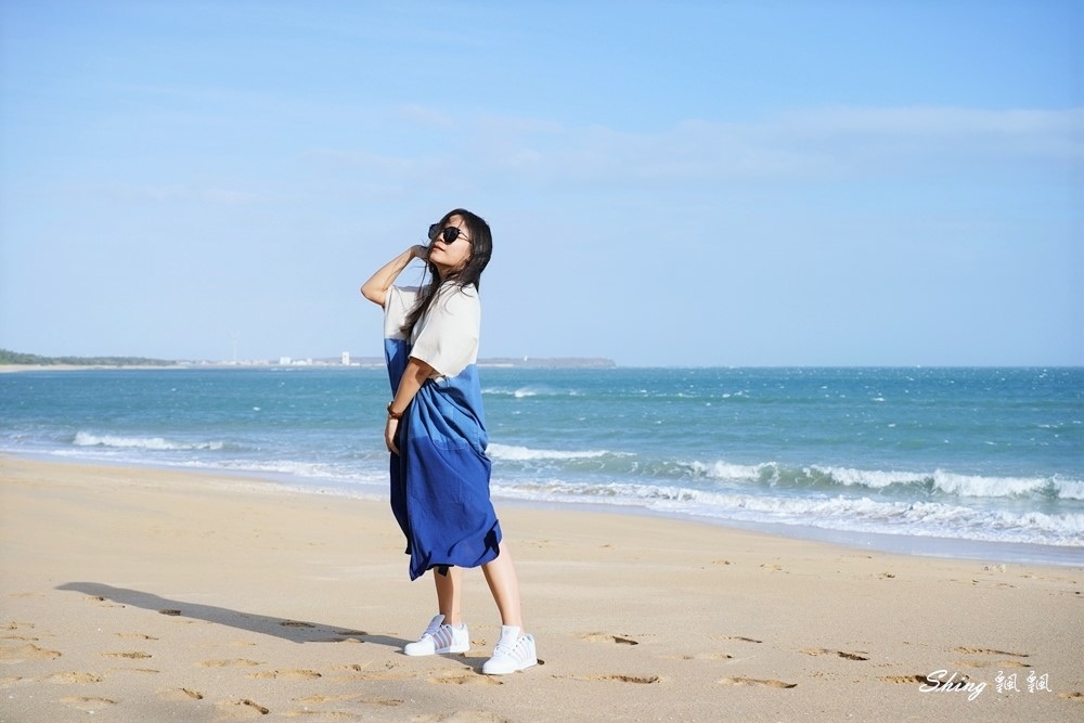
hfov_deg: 45.4
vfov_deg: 31.2
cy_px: 362
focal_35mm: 43
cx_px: 542
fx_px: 1295
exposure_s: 1/1000
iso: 100
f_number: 5.6
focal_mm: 43
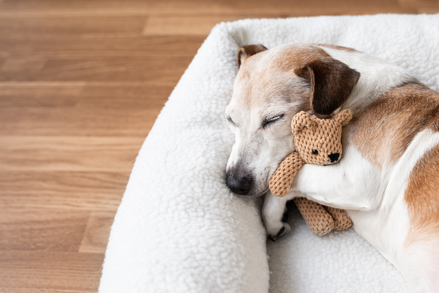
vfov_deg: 27.0
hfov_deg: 39.5
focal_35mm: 50
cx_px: 249
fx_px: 610
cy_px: 153
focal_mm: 33
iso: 100
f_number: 2.8
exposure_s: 1/80
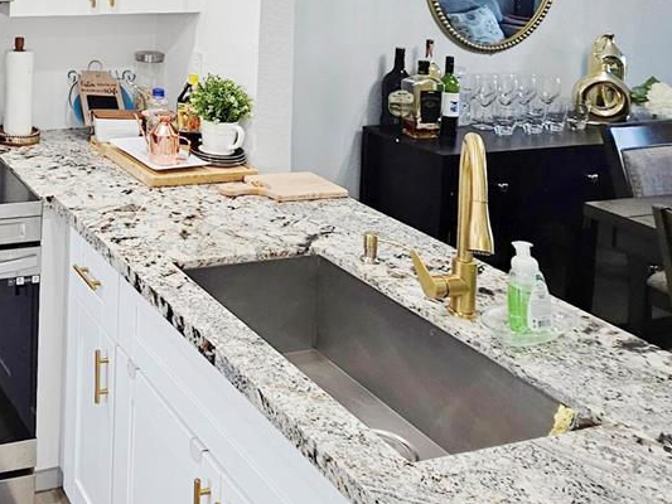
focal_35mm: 39
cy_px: -57
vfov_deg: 32.2
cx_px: -14
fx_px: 757
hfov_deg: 41.1
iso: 100
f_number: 2.2
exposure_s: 1/60
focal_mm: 2.2
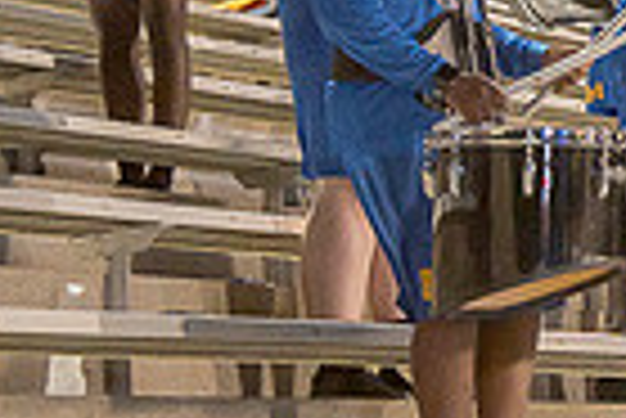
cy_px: 27
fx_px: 3621
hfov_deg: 9.6
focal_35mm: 208
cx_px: 887
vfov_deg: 6.6
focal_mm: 50
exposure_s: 1/200
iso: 2000
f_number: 4
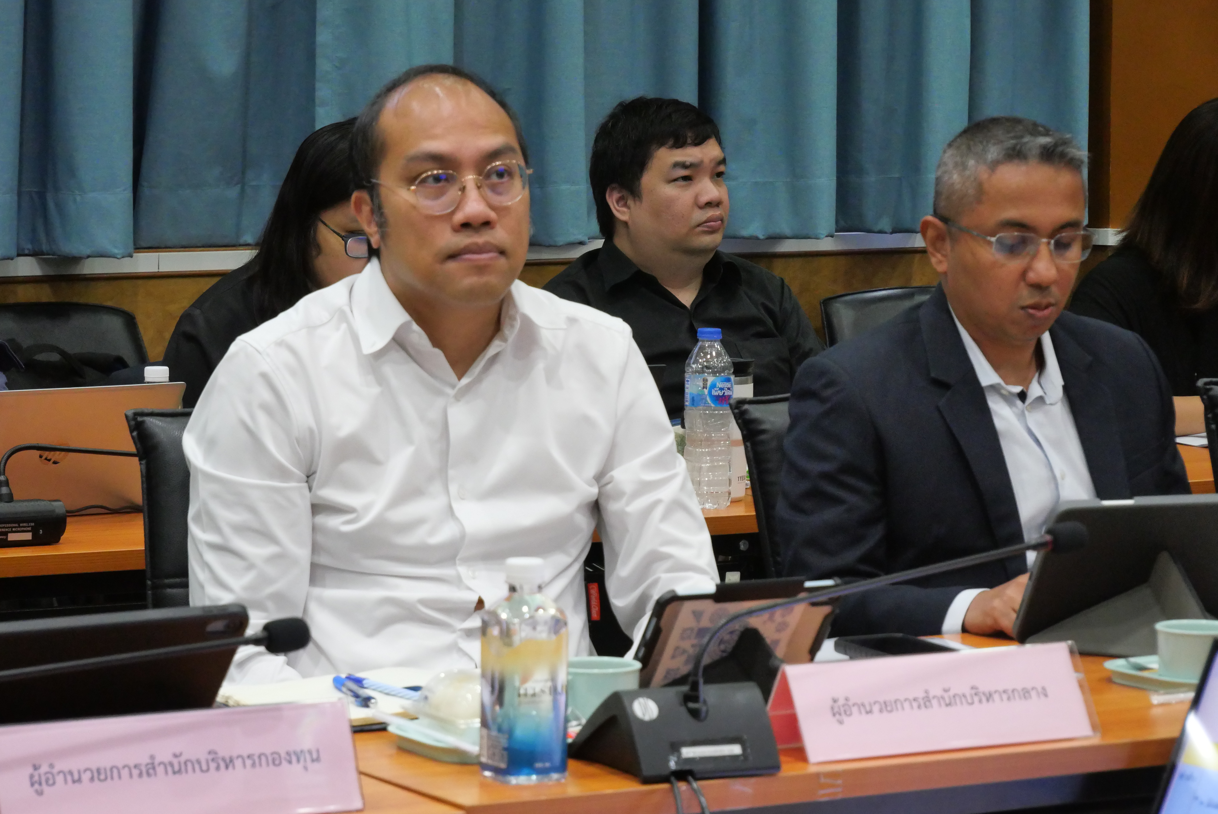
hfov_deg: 17.9
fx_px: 3859
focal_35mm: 114
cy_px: 407
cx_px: 609
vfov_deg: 12.0
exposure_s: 1/100
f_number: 5.6
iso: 3200
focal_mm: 55
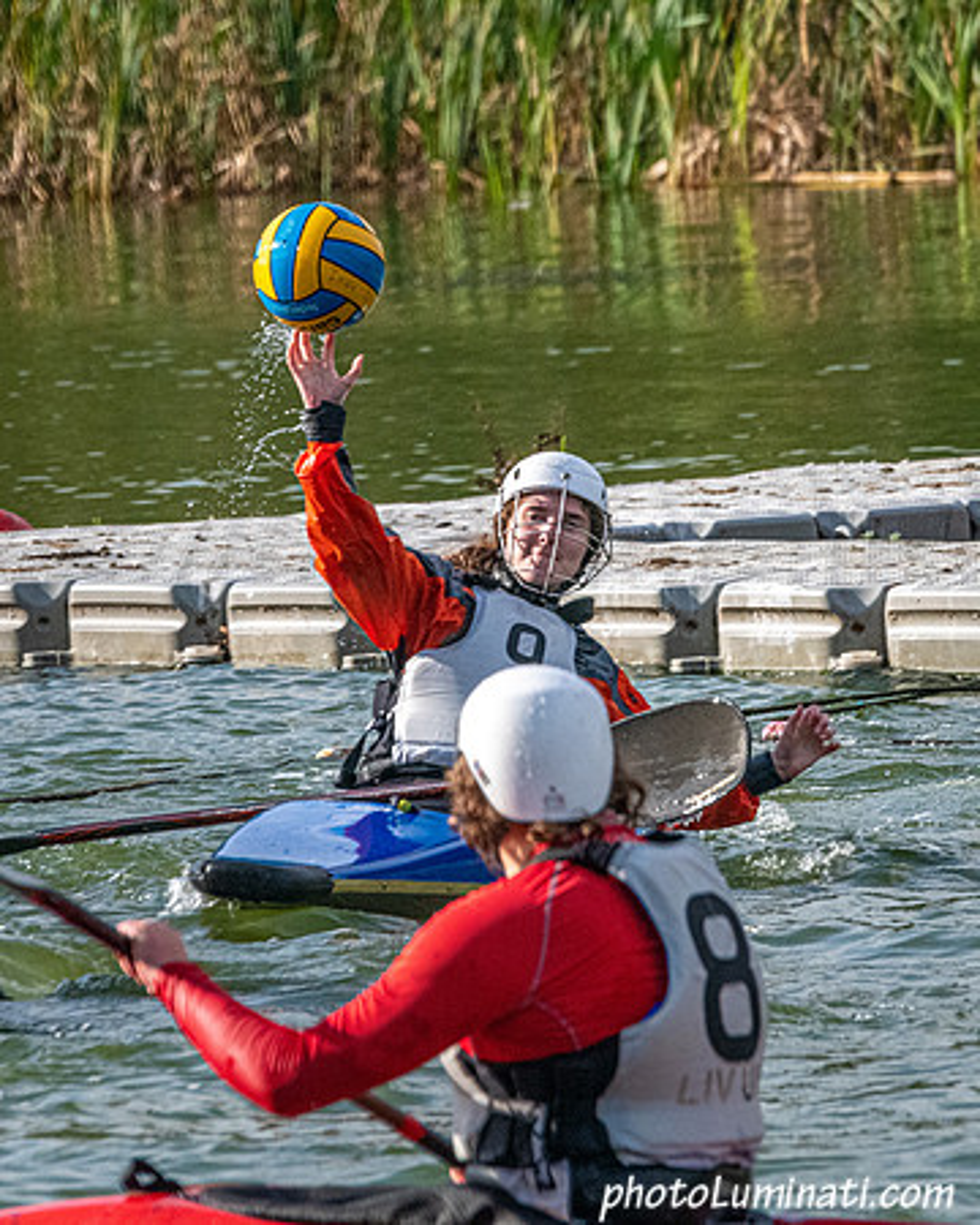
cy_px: 473
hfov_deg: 2.5
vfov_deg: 3.1
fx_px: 22547
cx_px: 533
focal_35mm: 622
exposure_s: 1/3200
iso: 2500
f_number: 11
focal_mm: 360
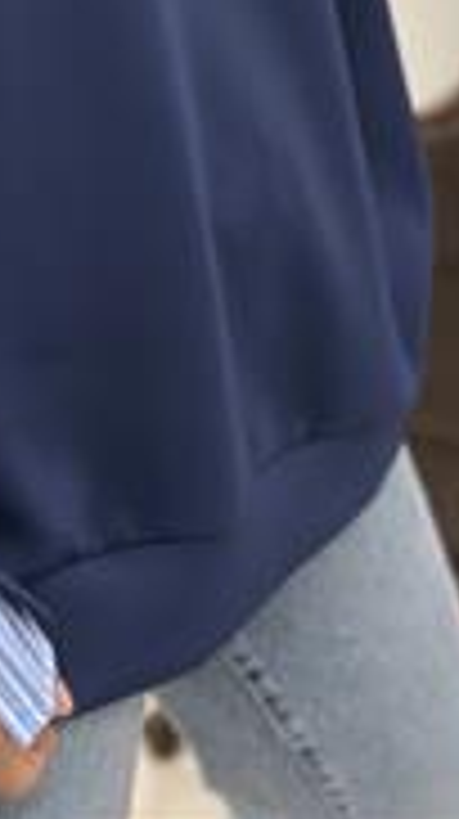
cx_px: -166
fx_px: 2582
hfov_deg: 9.9
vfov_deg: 17.4
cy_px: -101
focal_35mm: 119
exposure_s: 1/100
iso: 200
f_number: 1.78
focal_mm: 6.86
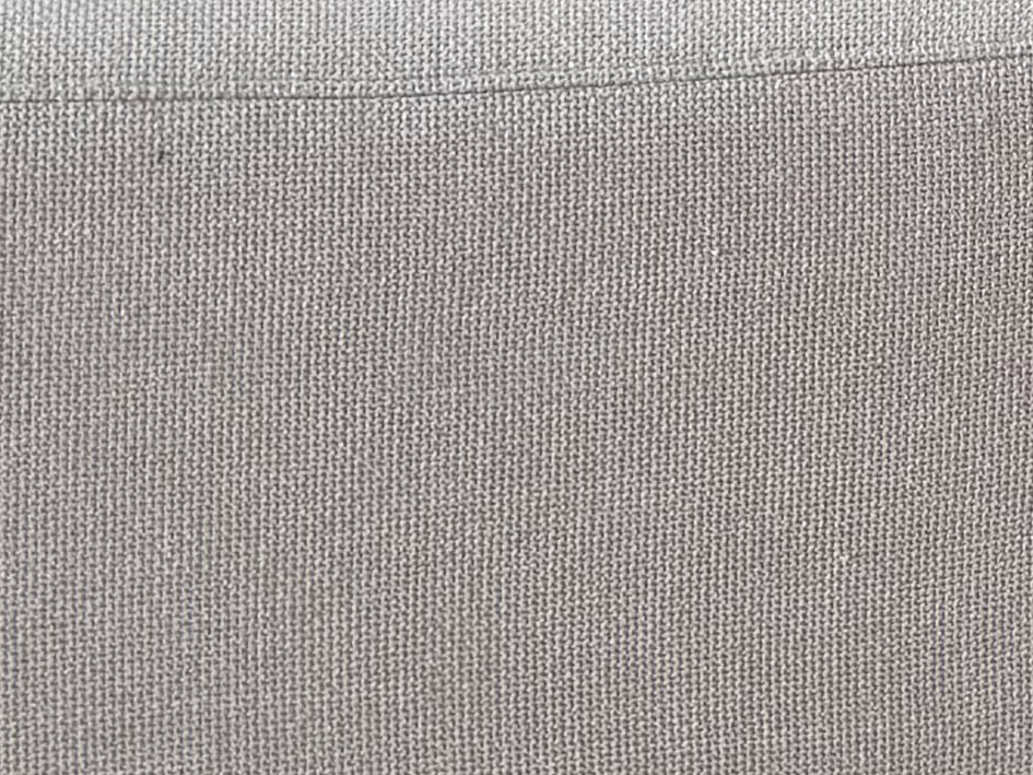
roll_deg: -1.9
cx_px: 1917
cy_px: -569
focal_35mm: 145
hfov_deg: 12.3
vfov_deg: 9.8
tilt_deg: -4.1
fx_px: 4328
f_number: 1.78
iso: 200
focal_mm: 6.76
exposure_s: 1/121
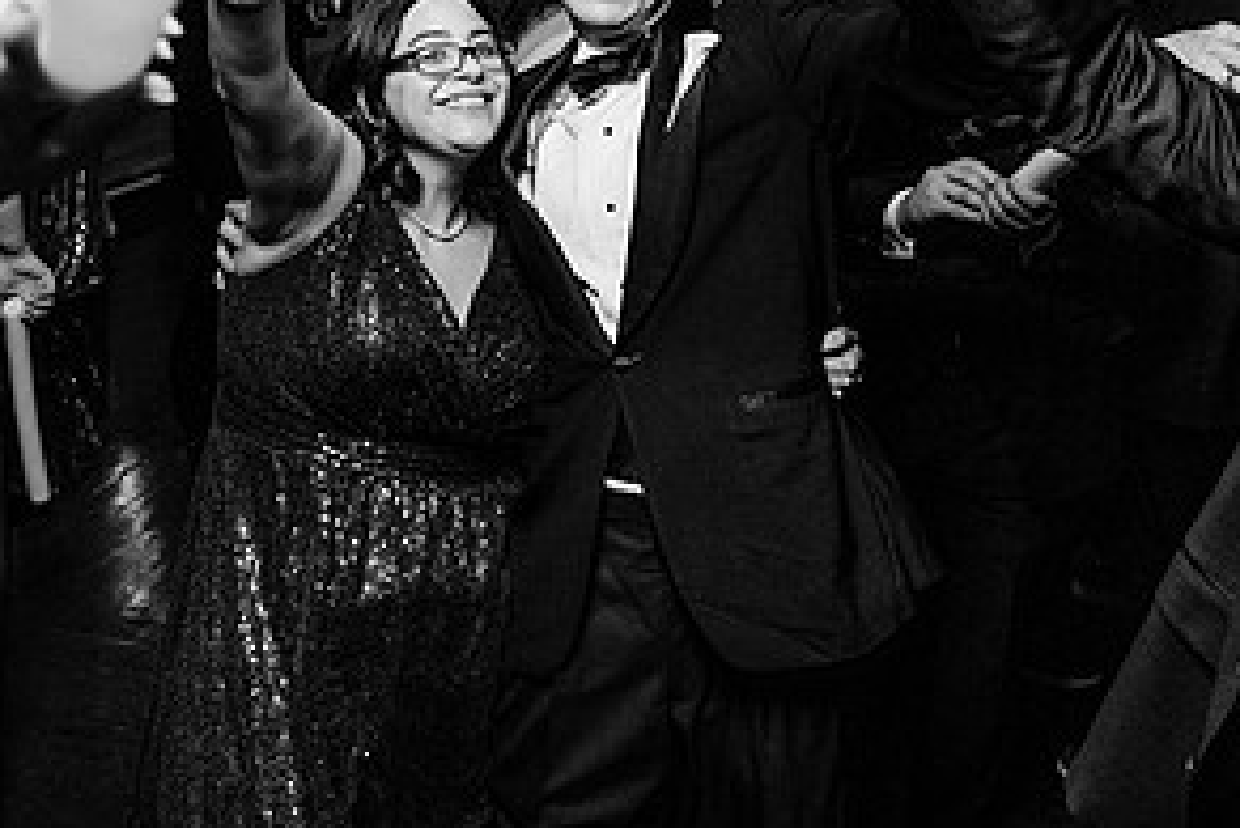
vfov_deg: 27.4
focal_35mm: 48
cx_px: 501
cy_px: 125
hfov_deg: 40.9
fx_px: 1654
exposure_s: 1/200
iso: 2000
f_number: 4
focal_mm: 24
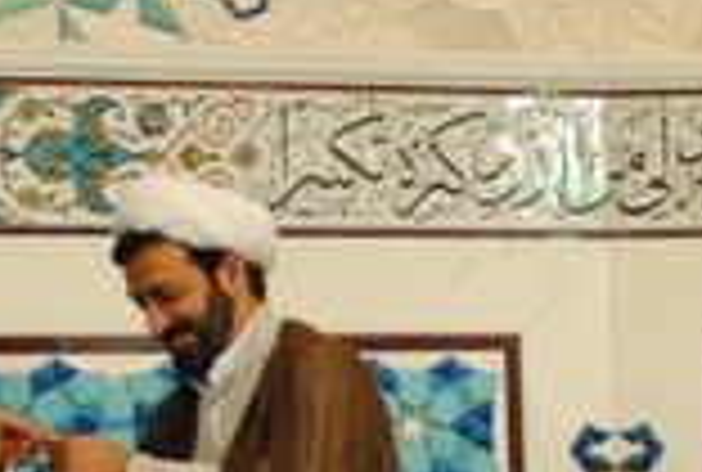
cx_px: 351
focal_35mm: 145
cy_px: 380
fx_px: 2836
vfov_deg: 9.5
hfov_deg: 14.1
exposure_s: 1/40
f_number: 4.2
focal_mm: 26
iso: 1600
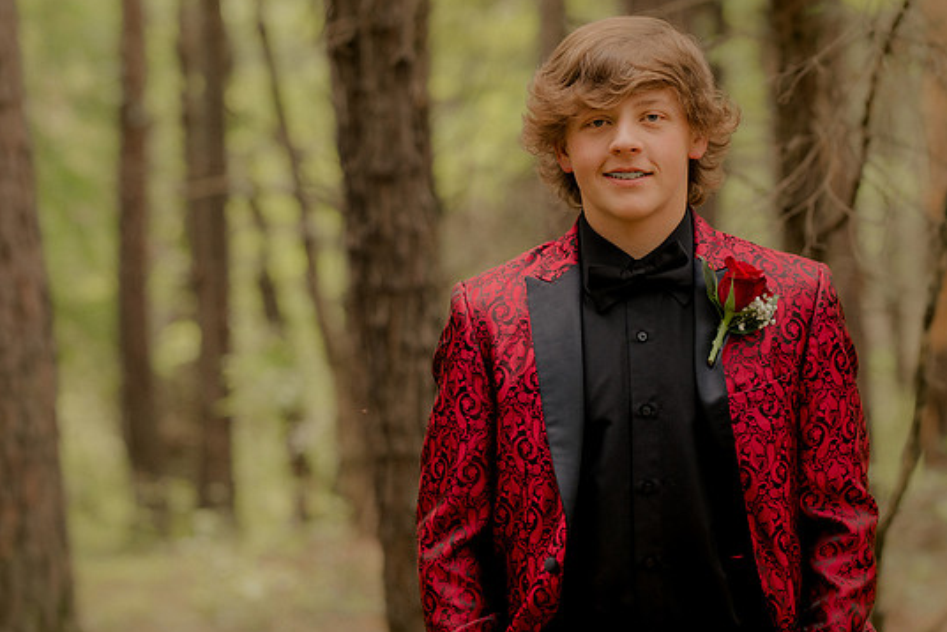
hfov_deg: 14.9
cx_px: 440
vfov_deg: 10.0
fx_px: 3632
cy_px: 305
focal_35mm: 138
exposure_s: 1/320
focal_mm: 85
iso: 200
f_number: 2.2
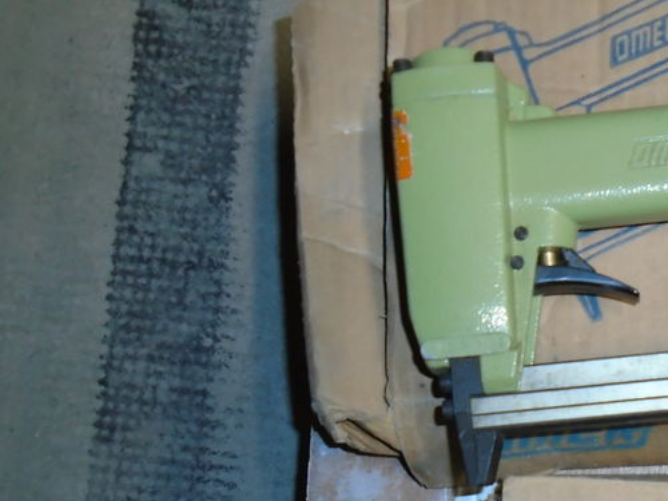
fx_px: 1003
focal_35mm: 52
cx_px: 636
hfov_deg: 34.2
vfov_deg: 27.2
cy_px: 436
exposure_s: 1/30
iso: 200
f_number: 3.2
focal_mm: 4.6
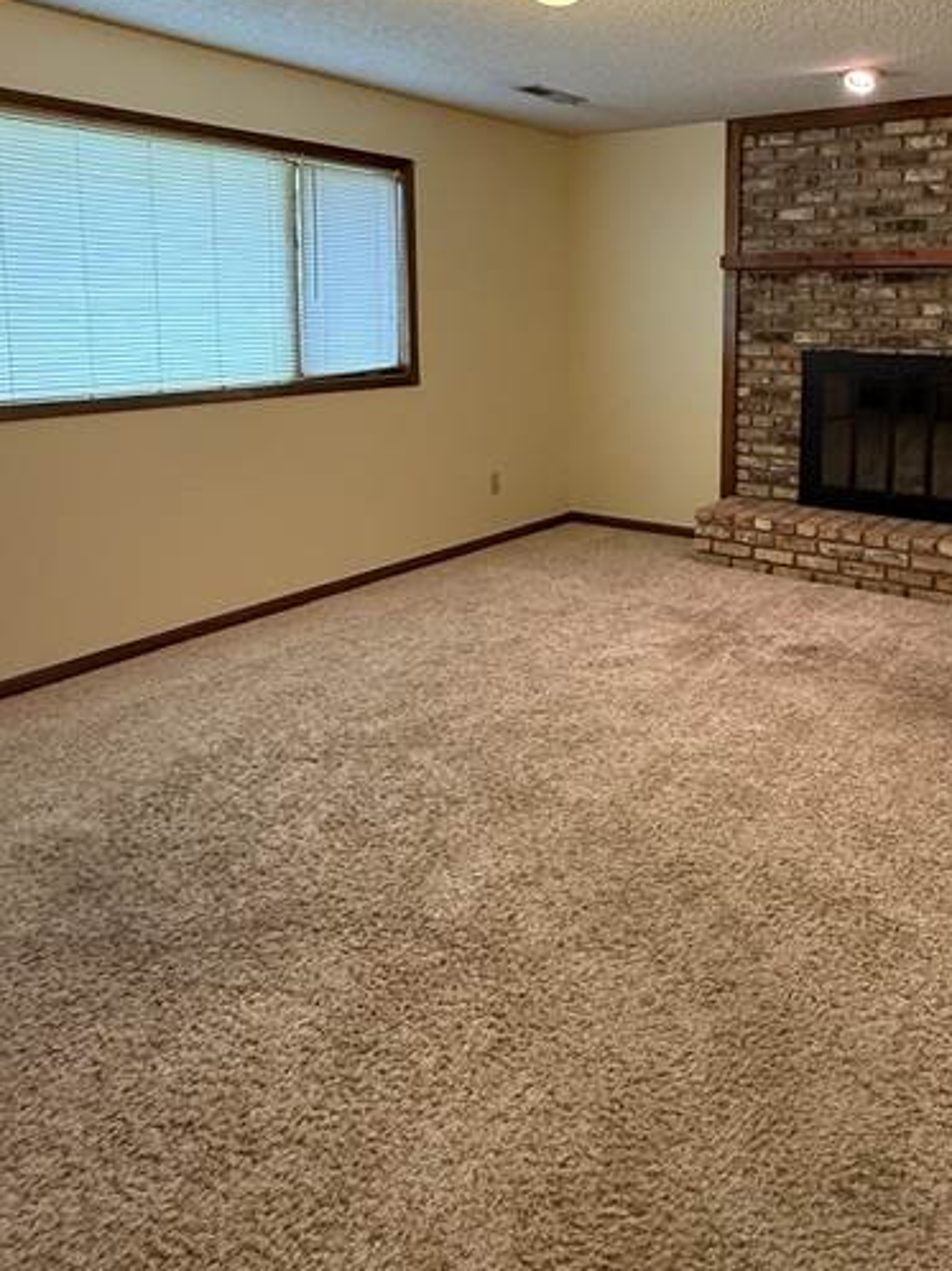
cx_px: 630
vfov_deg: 63.5
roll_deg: -1.1
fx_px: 991
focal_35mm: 27
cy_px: 413
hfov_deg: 50.4
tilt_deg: -5.4
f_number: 2.2
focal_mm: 2.22
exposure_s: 1/60
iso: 500
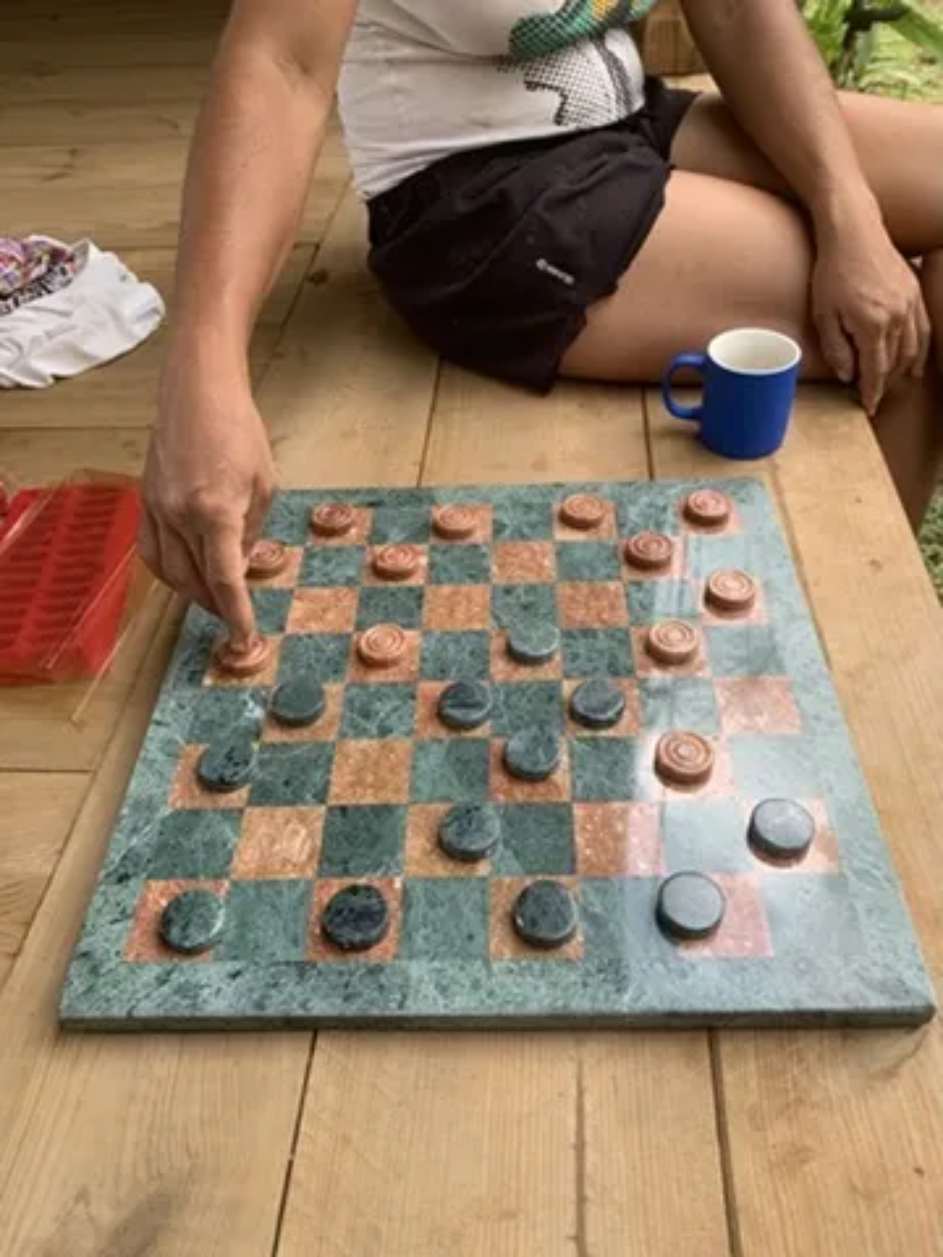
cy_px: 628
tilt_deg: -43.4
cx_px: 472
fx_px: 944
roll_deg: +5.1
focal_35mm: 26
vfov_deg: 67.3
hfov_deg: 53.1
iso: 32
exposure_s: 1/122
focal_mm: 4.25
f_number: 1.8
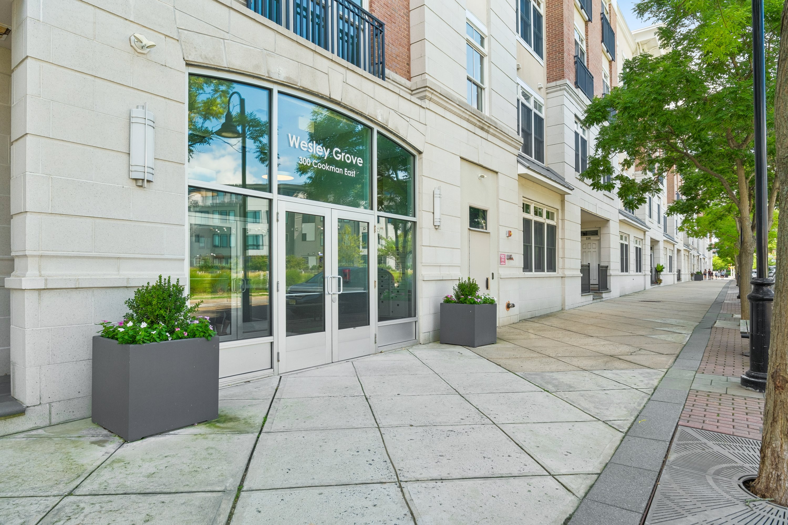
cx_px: 394
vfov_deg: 64.6
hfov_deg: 86.9
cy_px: 262
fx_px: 416
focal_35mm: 19
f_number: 7.1
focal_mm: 12.5
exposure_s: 1/100
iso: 160
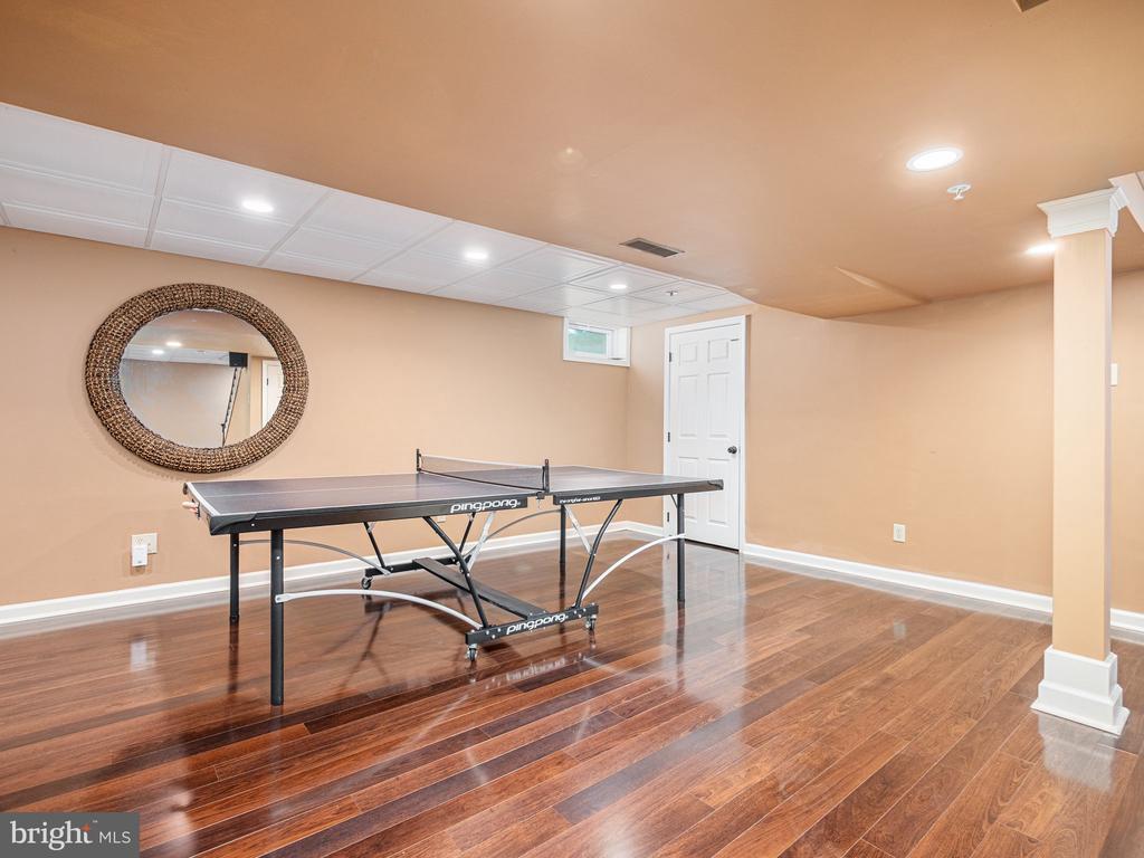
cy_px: 429
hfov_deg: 94.5
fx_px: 529
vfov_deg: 78.1
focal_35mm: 16
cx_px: 572
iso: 200
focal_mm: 8
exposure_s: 1/1.25
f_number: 4
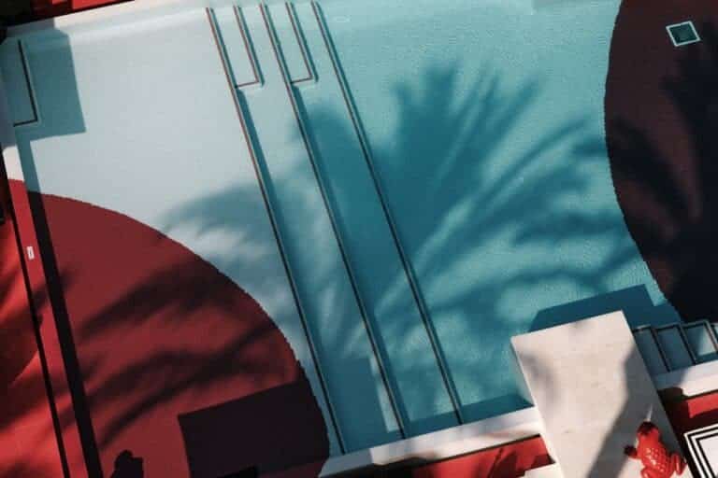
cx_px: 359
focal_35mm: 88
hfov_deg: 23.1
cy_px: 239
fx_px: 1755
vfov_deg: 15.5
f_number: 8
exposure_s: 1/640
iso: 200
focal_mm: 58.7
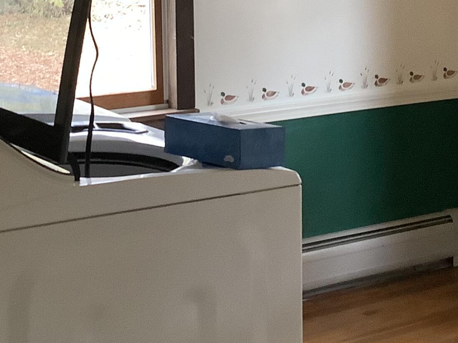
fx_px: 1125
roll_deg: +0.3
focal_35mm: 85
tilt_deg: -5.7
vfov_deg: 17.0
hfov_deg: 23.0
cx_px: 219
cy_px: 14
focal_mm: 3.3
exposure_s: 1/40
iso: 400
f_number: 2.4
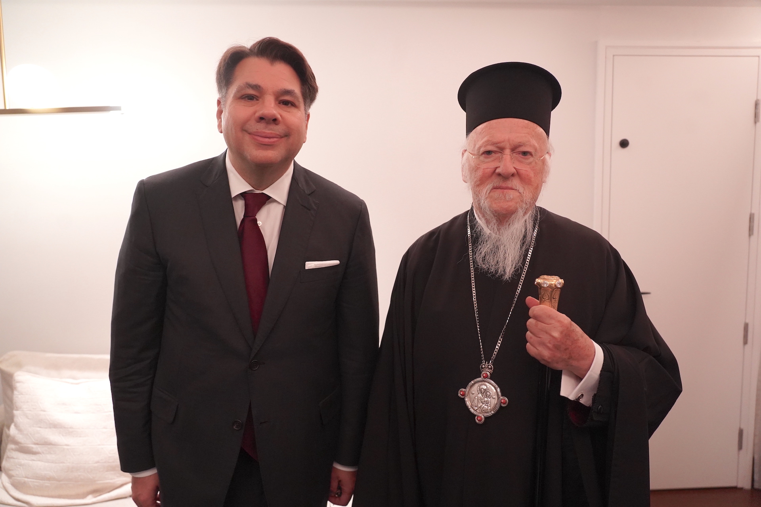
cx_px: 380
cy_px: 254
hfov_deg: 73.7
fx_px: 507
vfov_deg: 53.1
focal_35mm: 24
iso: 5000
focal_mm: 24
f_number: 4
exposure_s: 1/160
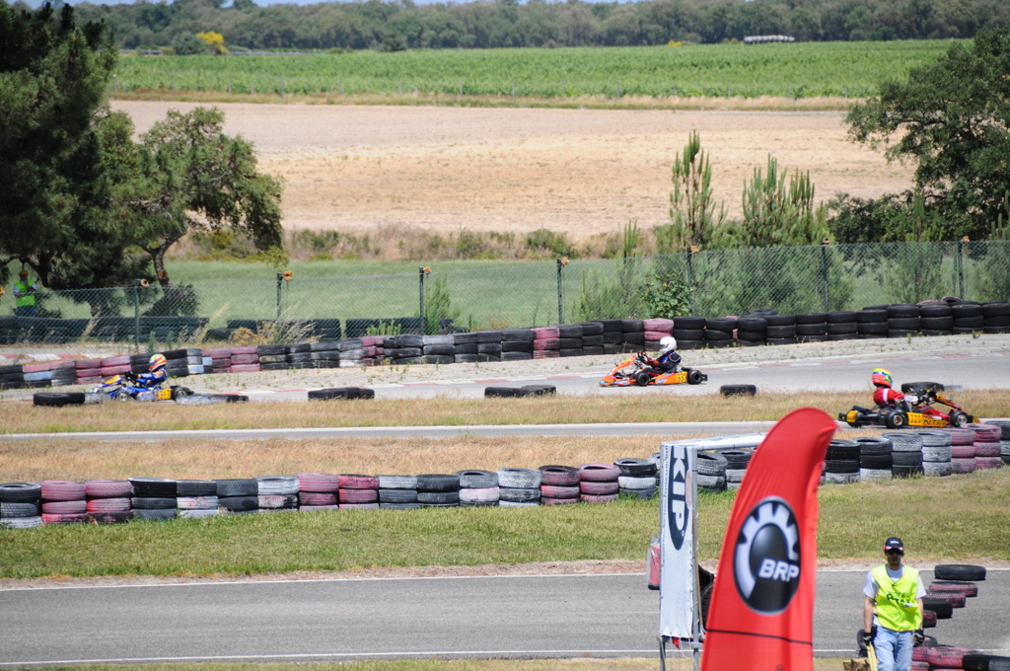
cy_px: 336
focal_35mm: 300
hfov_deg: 6.9
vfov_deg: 4.6
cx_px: 505
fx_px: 8406
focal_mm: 200
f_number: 5.6
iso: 400
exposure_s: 1/1600
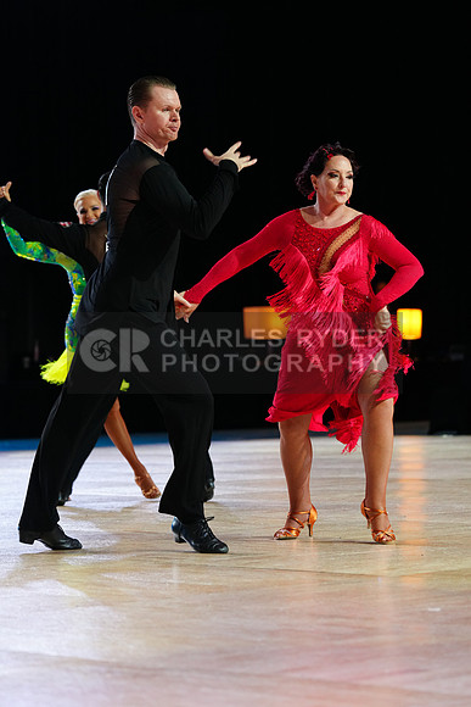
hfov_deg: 10.2
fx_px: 2648
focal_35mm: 135
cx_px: 236
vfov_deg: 15.2
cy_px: 354
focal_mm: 135
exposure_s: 1/320
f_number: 4
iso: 2500
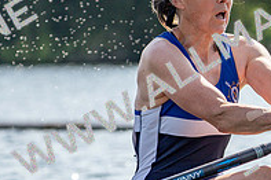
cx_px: 182
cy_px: 178
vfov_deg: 2.2
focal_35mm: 622
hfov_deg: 3.3
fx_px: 4678
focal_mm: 211
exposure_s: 1/1600
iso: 125
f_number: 5.6
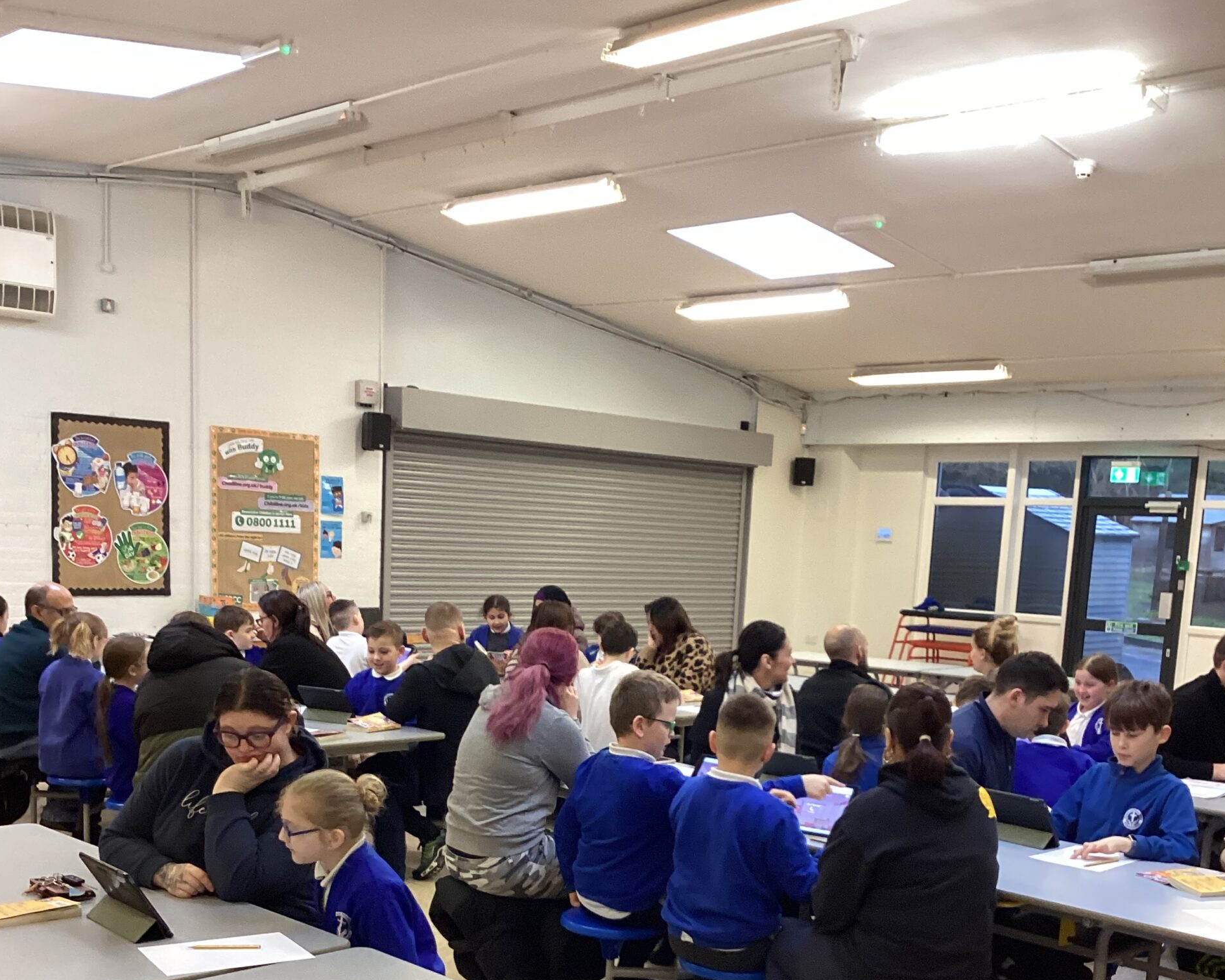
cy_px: 767
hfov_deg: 44.8
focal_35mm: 41
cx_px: 610
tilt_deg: -9.1
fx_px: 1486
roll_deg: -1.9
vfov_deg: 35.4
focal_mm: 3.3
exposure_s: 1/50
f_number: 2.4
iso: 200
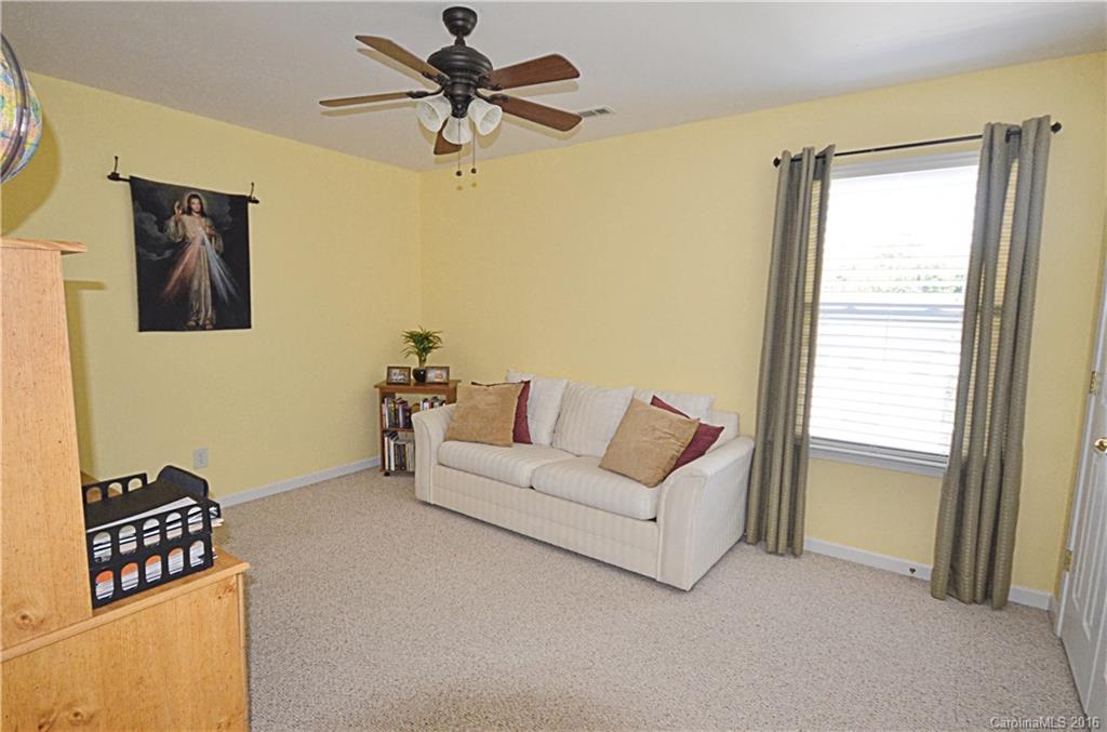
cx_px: 554
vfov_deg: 77.0
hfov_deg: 100.5
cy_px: 366
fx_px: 460
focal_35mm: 15
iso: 400
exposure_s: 1/125
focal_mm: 10
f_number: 4
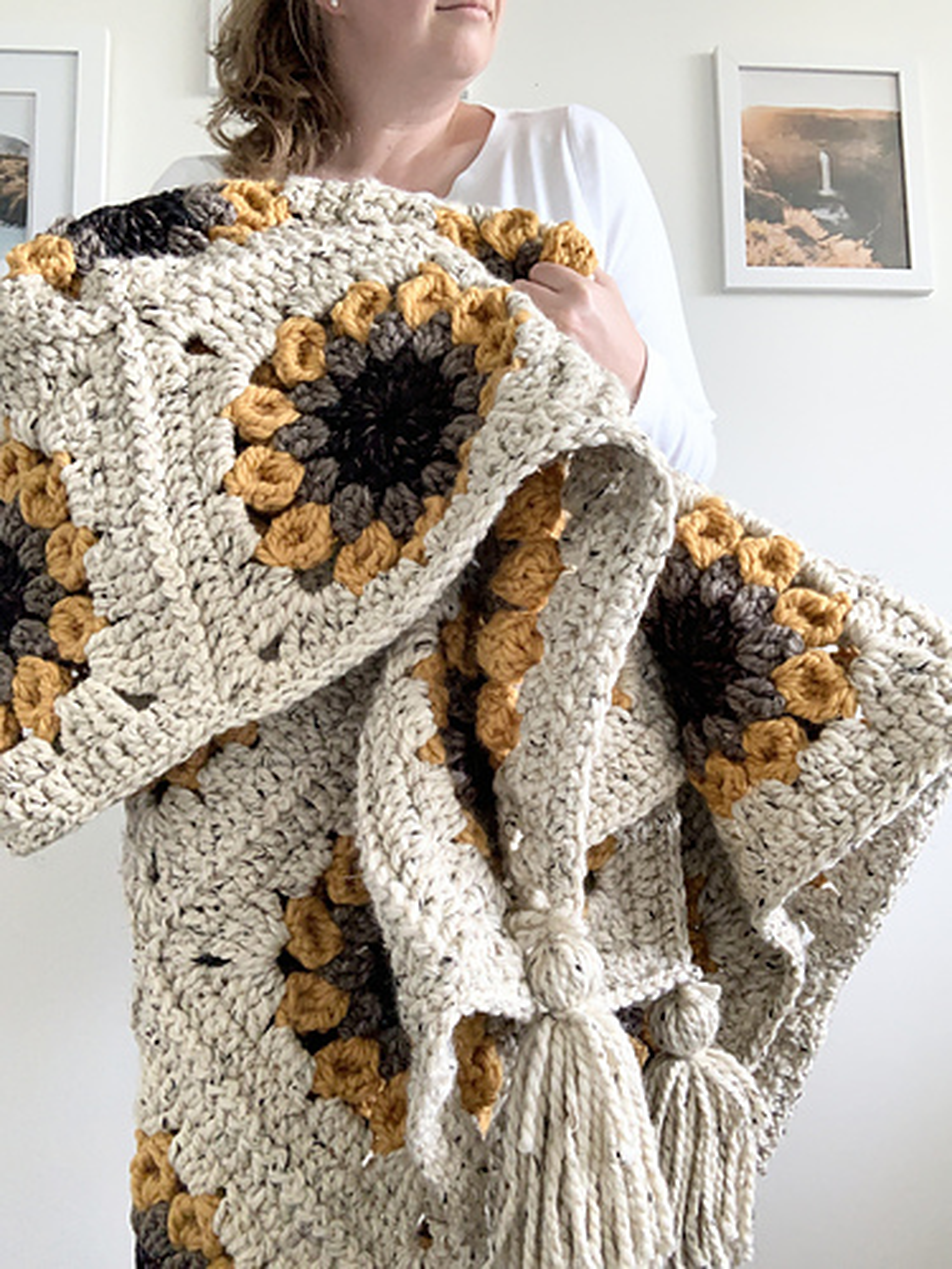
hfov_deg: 44.2
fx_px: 1173
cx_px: 476
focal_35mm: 32
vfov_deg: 56.8
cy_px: 634
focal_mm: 2.87
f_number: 2.2
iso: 160
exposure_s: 1/60
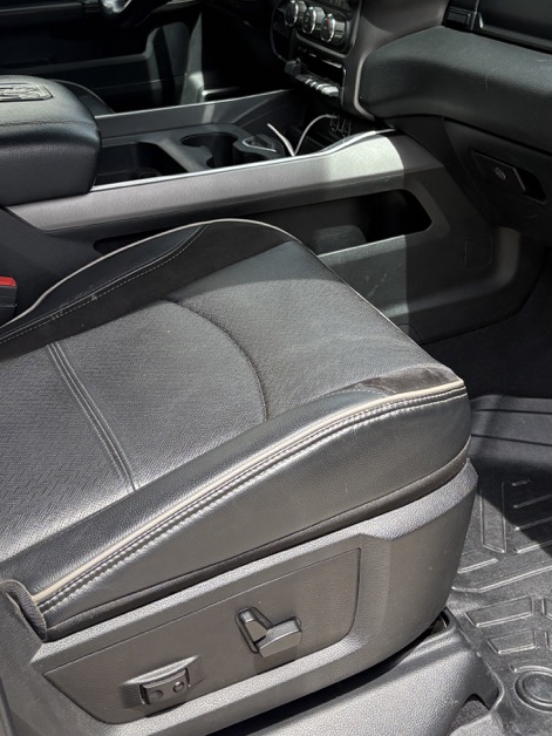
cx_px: 329
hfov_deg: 27.5
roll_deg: +3.6
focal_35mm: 53
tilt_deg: -20.8
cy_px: 252
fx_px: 1127
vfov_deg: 35.8
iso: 64
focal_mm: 5.96
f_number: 1.6
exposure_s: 1/907
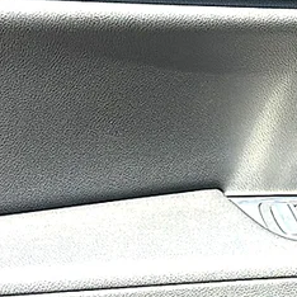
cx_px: 378
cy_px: 162
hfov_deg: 16.1
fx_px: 1000
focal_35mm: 103
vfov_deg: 16.9
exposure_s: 1/1053
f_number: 1.78
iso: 100
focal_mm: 6.86
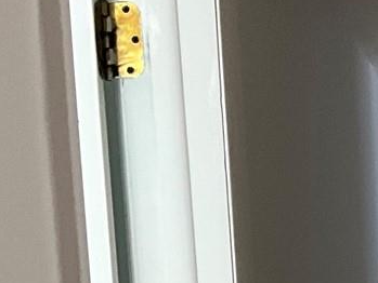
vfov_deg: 10.5
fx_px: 1453
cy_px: 514
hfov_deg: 13.9
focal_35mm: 133
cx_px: 571
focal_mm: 3
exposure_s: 1/74
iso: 64
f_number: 1.8
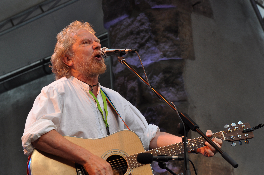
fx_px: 769
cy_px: 88
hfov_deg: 19.5
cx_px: 132
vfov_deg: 13.0
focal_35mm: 105
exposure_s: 1/125
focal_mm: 70
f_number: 5.6
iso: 220
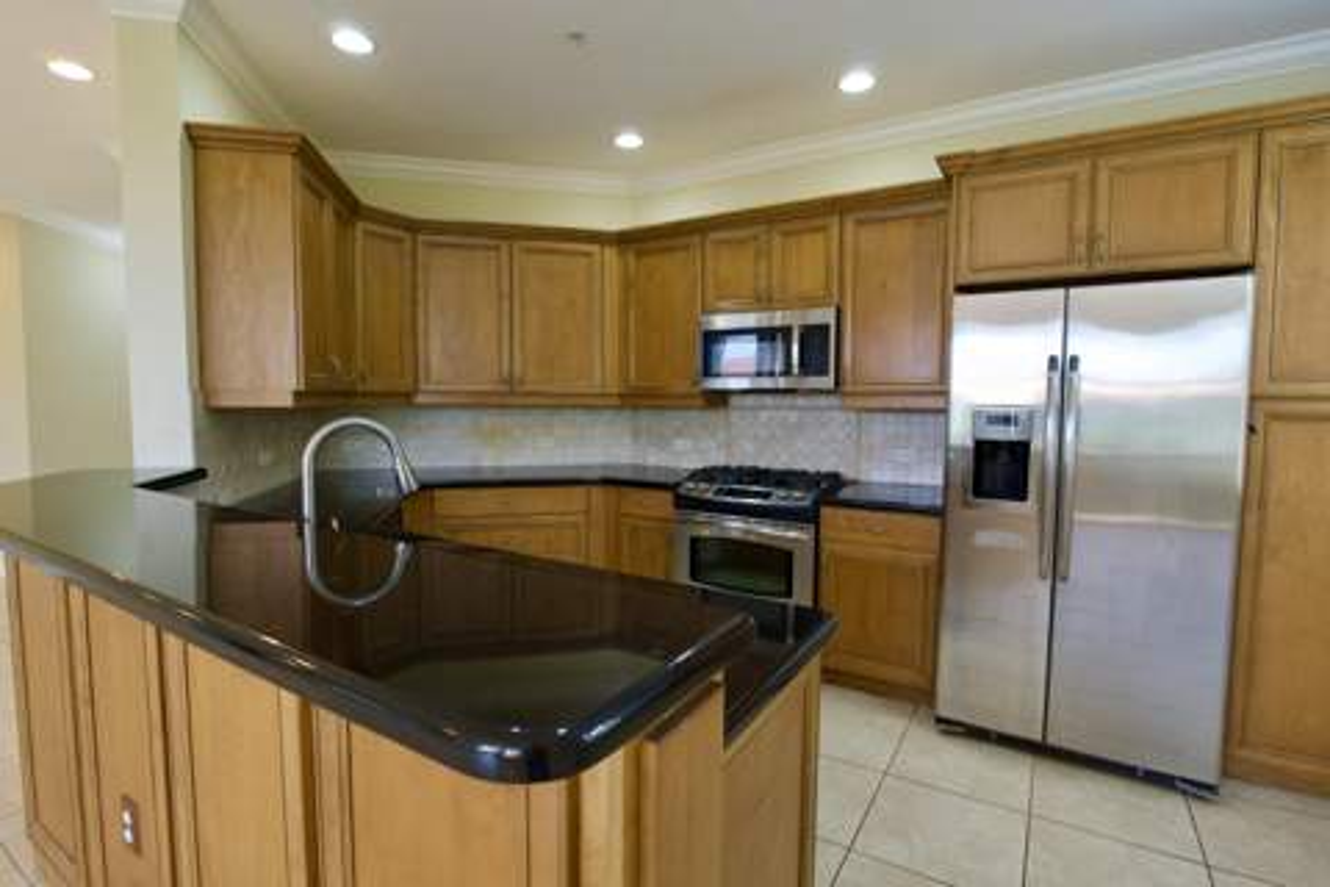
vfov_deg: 72.1
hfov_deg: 95.0
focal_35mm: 16
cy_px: 444
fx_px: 610
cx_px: 665
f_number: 4
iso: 1250
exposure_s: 1/160
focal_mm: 11
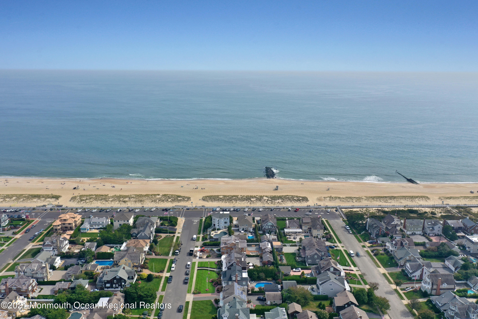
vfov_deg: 46.4
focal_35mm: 28
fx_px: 372
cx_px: 239
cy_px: 160
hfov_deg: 65.5
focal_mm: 10.3
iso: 100
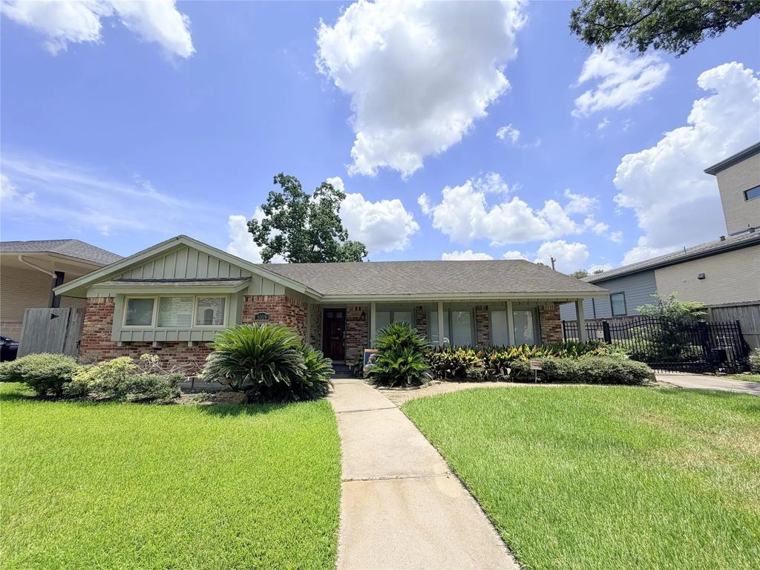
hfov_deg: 102.1
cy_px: 285
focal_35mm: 14
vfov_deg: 85.7
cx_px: 380
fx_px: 307
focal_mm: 2.22
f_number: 2.2
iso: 20
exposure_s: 1/876
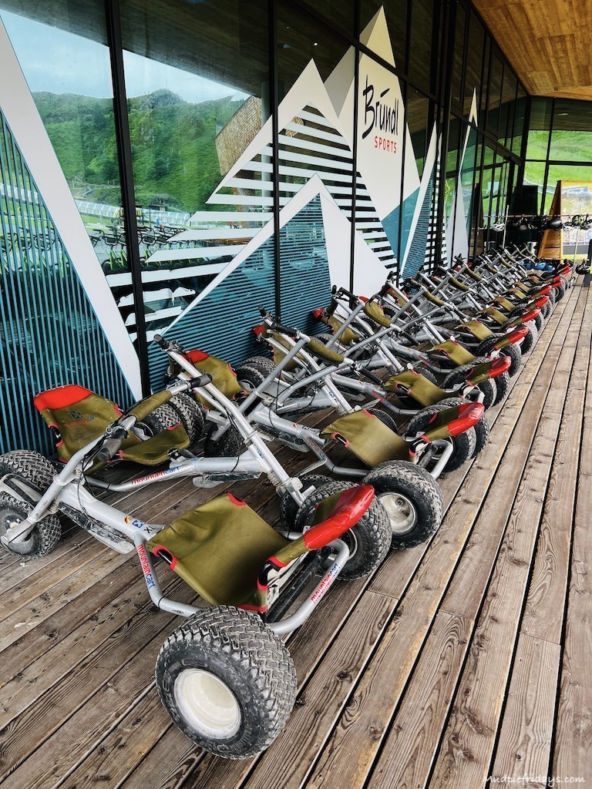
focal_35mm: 26
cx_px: 296
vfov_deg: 67.3
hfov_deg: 53.1
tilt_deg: -16.3
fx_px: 593
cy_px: 394
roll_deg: +0.4
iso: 32
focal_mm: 5.7
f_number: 1.5
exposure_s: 1/130
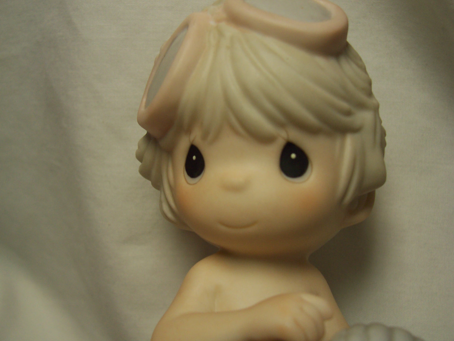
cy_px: 170
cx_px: 227
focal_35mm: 37
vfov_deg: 38.7
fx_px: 485
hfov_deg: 50.1
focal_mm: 5.6
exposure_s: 1/125
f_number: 2.8
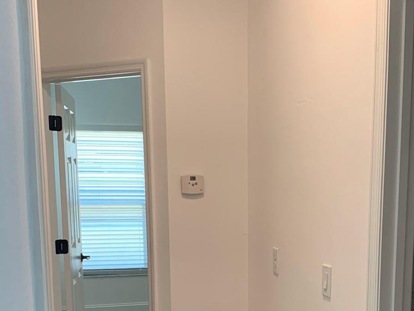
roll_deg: +0.8
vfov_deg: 25.4
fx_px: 658
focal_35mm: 55
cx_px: 257
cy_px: 300
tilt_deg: -10.5
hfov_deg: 34.8
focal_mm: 4.25
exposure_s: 1/60
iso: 80
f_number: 1.8
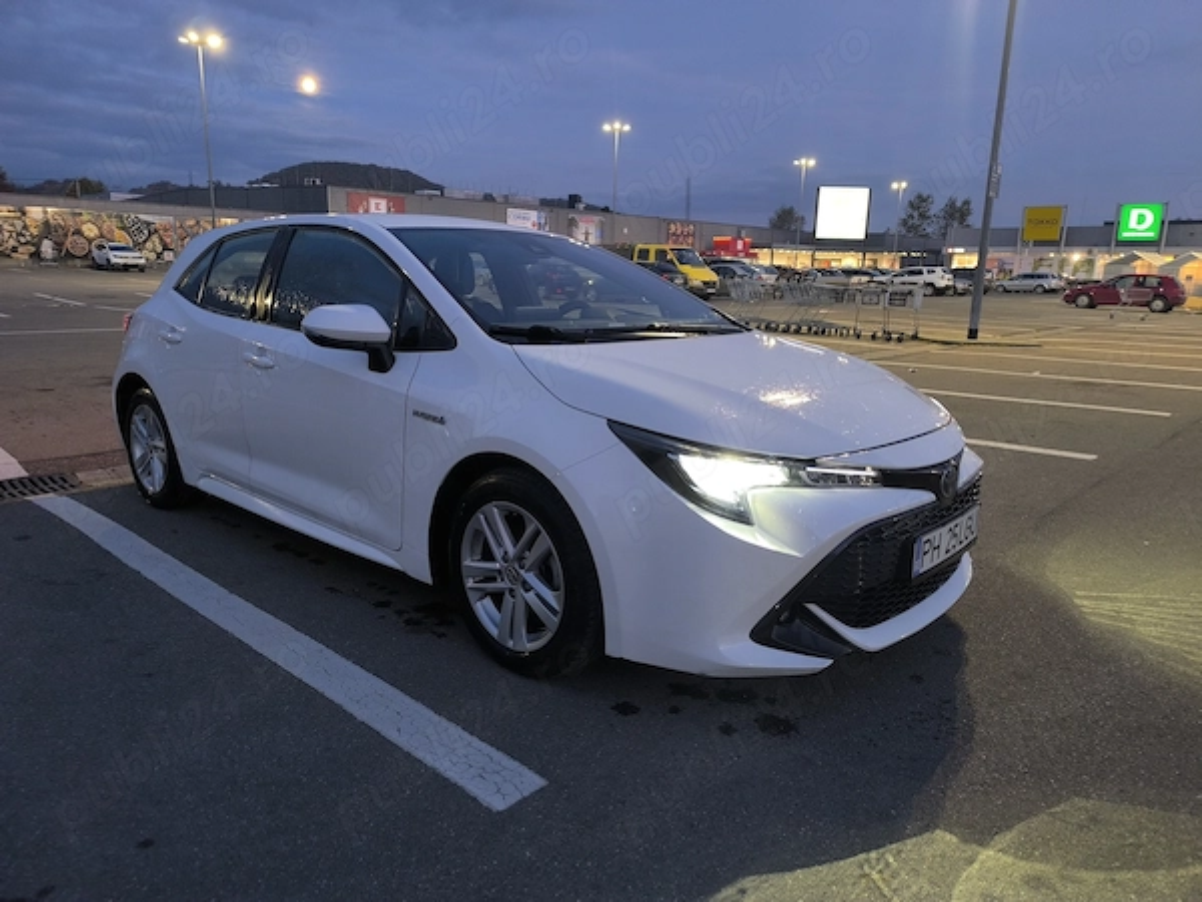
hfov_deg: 73.9
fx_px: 799
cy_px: 451
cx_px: 601
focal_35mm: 23
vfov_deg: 58.9
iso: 1250
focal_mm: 6.14
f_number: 1.65
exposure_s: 1/50
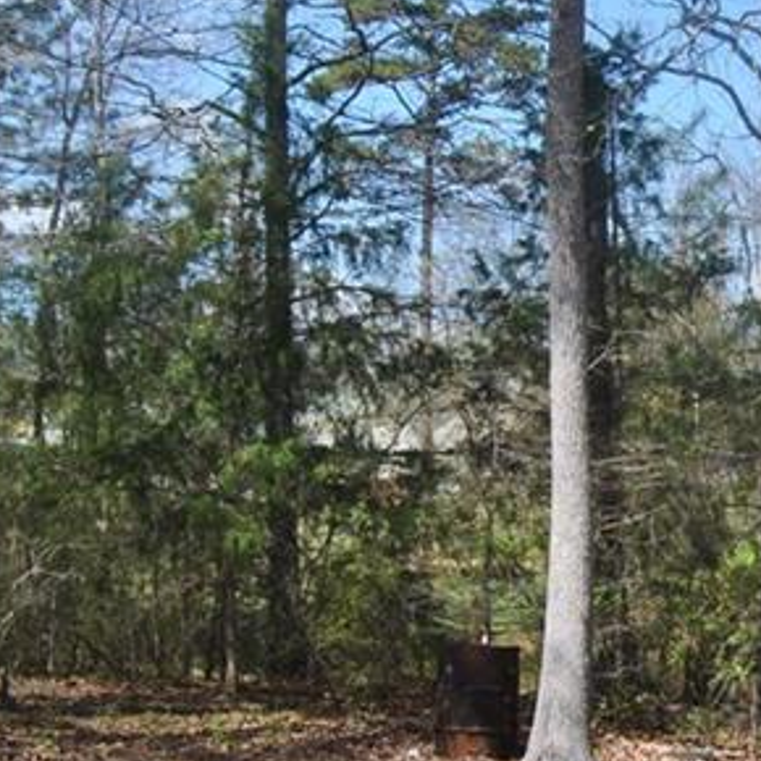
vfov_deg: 21.4
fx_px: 2015
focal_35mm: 81
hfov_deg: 20.3
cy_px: 467
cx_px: 853
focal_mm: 18
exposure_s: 1/200
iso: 100
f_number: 7.1
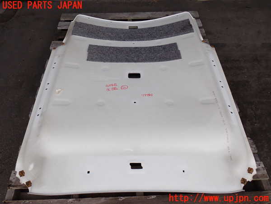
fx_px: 251
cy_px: 102
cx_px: 136
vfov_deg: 44.2
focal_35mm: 32
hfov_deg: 56.8
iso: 100
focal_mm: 5.79
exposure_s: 1/500
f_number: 3.2
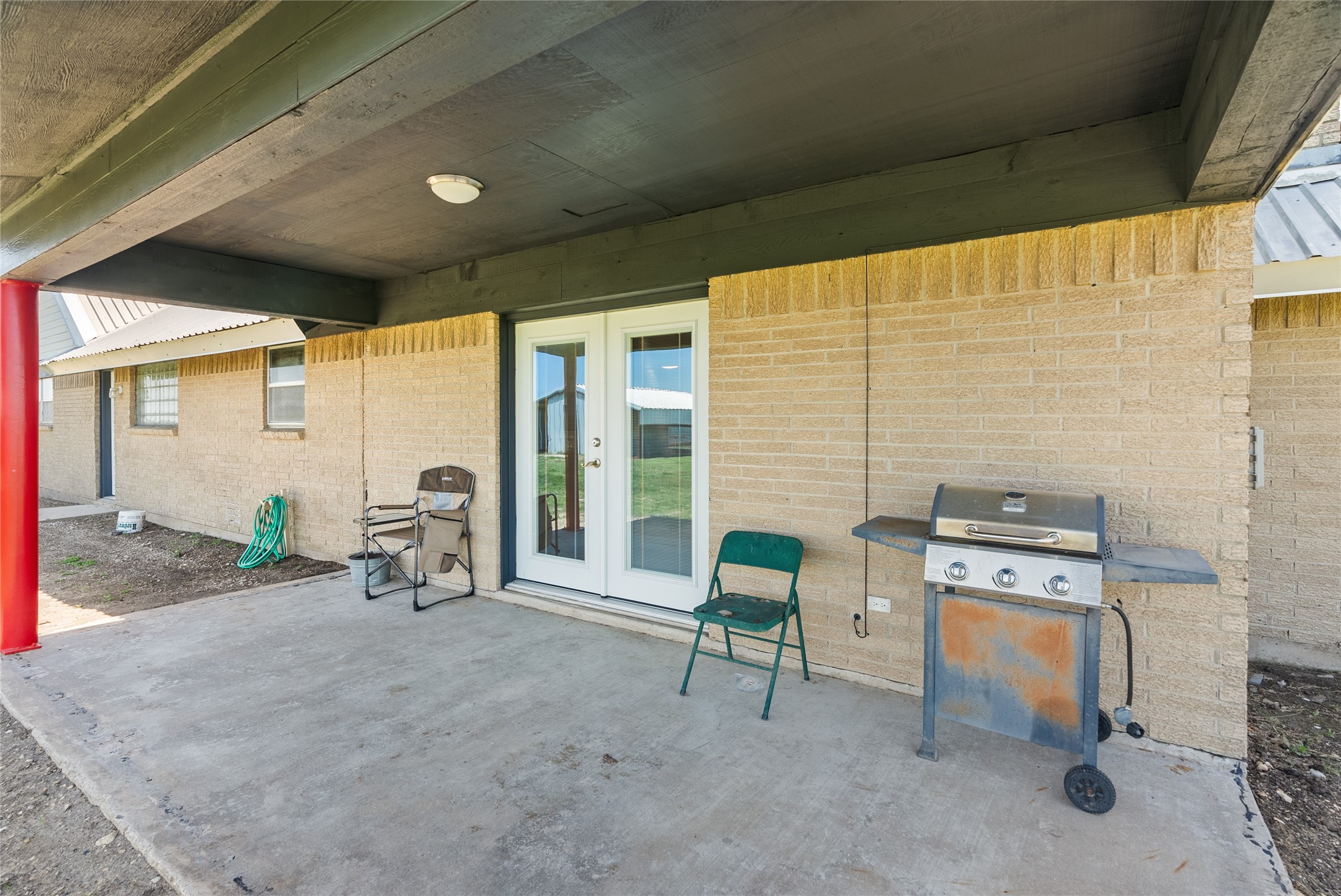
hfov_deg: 96.7
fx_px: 596
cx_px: 670
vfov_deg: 73.8
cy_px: 448
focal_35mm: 16
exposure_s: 1/5
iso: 100
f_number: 7.1
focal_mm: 16
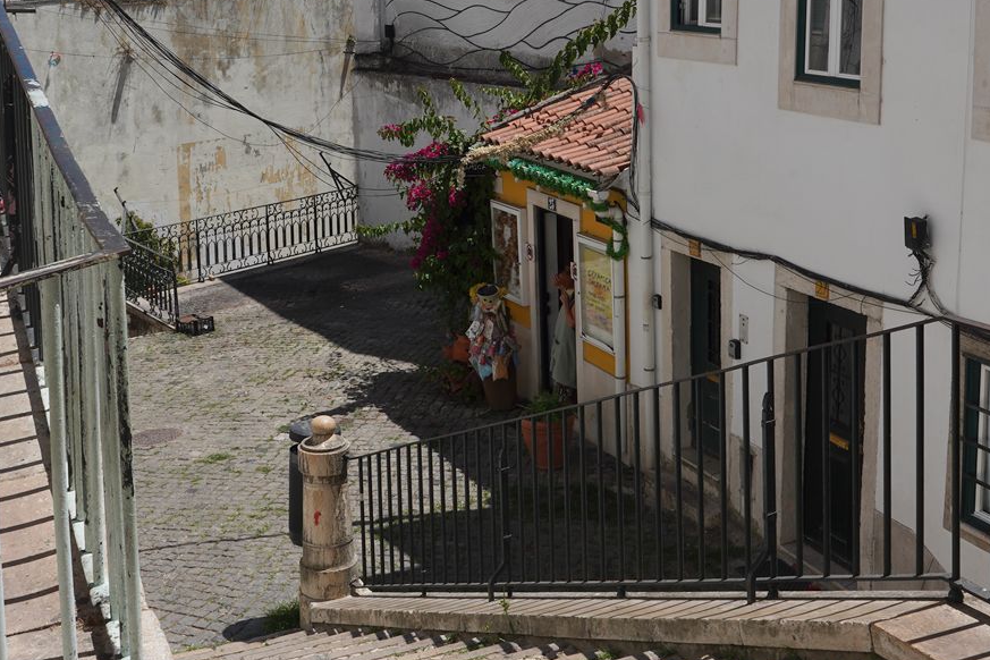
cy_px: 122
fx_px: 1512
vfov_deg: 24.2
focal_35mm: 55
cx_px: 513
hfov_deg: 36.2
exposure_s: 1/100
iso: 100
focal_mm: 24
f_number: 20
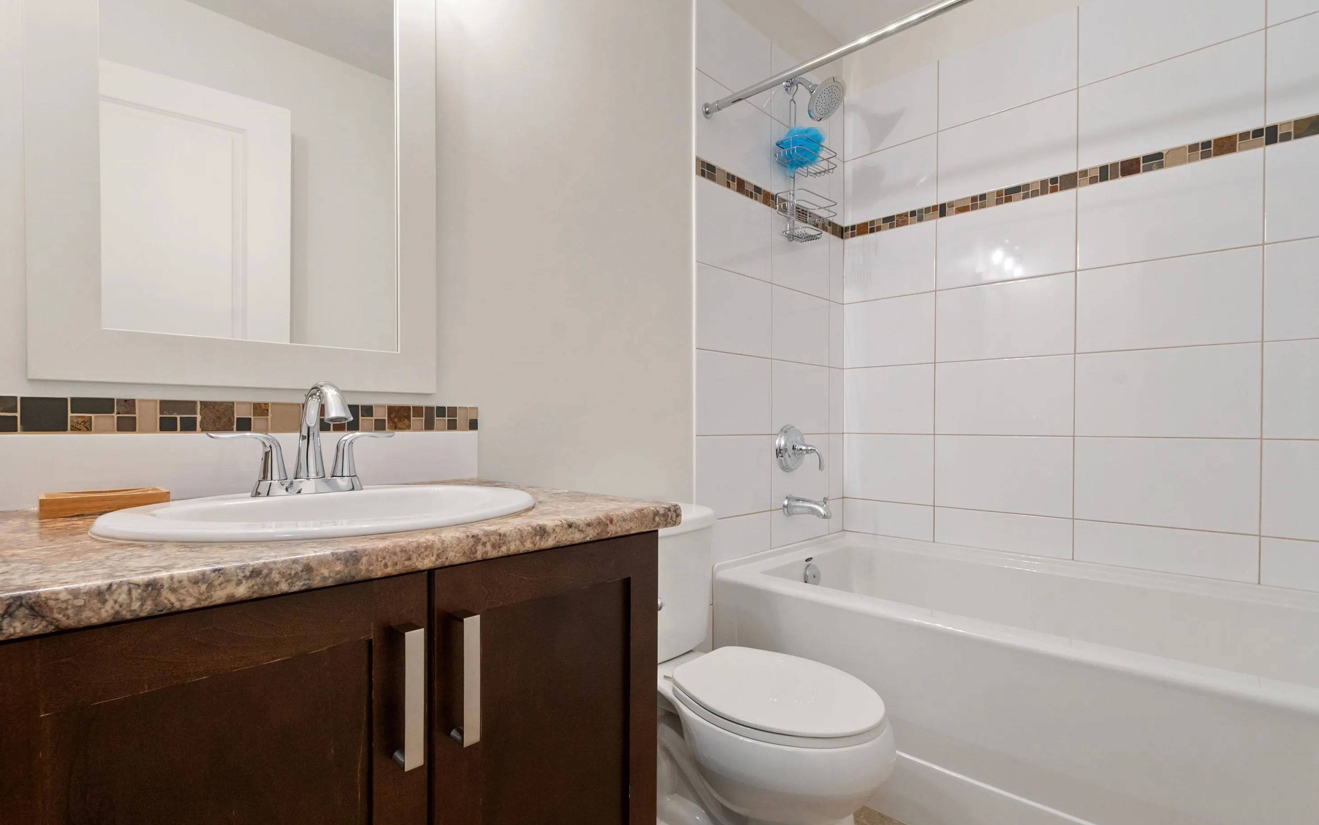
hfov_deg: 97.8
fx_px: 575
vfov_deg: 71.2
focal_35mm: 16
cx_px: 652
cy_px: 434
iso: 320
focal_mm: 10
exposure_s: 1/10
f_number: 10
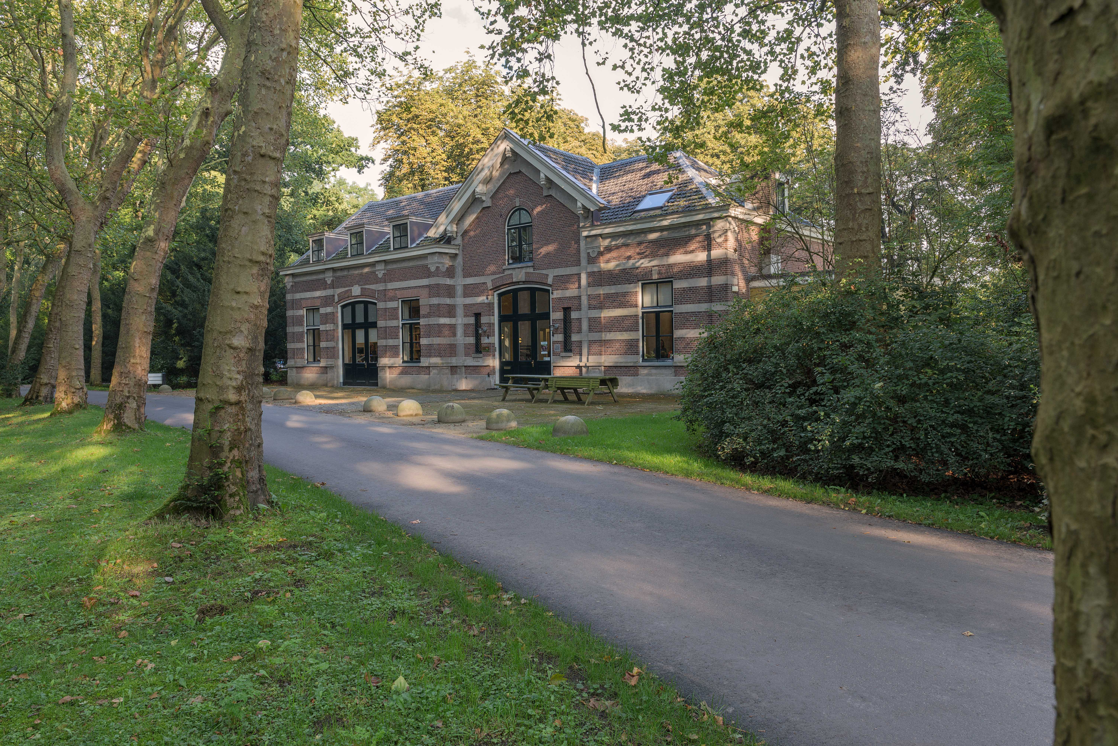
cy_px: 373
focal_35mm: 26
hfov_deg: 69.4
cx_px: 559
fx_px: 808
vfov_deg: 49.6
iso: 100
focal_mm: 26
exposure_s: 1/10
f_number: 11
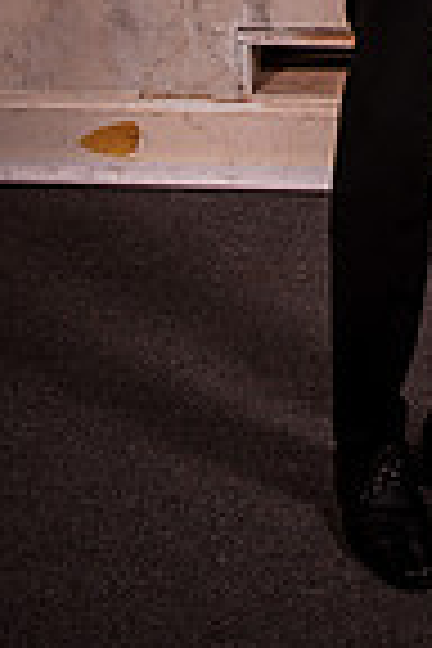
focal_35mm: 150
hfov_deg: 9.1
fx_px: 2700
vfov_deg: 12.9
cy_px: -333
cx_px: 448
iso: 200
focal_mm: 32
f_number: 14
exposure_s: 1/125
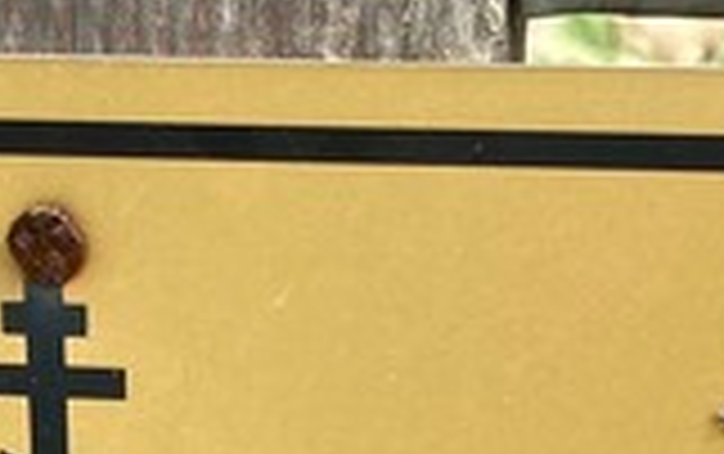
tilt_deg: -28.1
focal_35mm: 137
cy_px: 984
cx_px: 144
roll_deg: +1.8
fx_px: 2706
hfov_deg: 15.1
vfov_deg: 8.9
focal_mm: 4.25
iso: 32
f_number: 1.8
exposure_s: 1/384
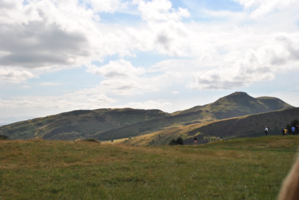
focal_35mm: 45
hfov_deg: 43.6
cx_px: 150
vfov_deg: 29.9
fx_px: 374
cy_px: 100
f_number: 9
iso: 100
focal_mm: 30
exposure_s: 1/320
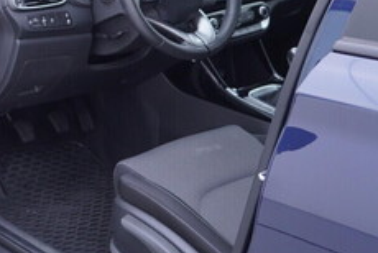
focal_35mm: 86
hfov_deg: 22.0
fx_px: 904
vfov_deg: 15.9
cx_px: -62
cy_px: 71
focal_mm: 24
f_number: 2.8
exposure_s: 1/40
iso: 125
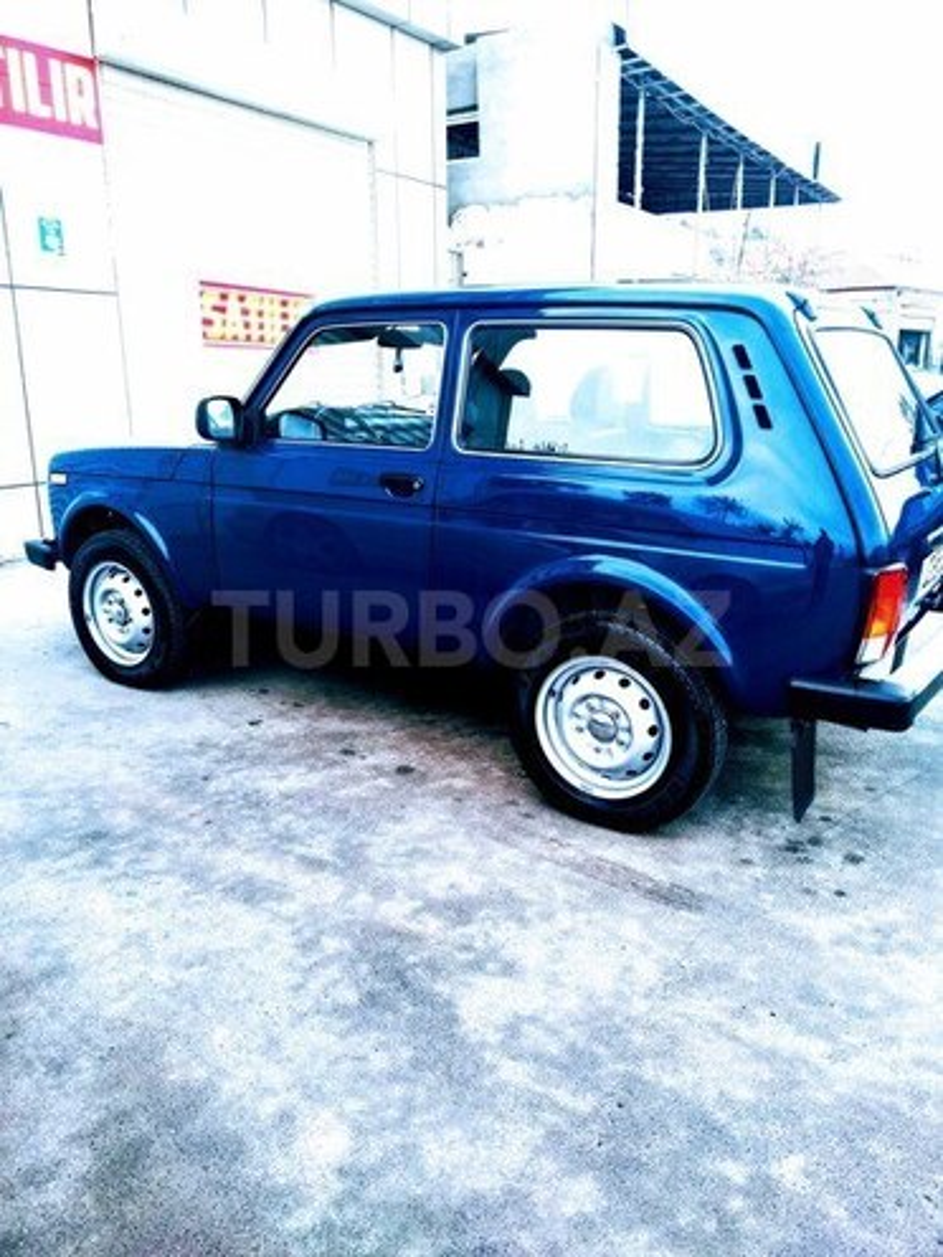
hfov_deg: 63.4
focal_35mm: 21
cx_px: 472
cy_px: 628
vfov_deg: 79.0
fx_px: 763
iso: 152
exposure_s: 1/100
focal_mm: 3.57
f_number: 2
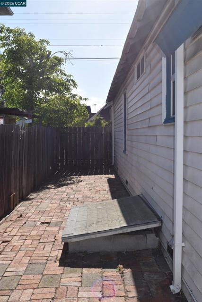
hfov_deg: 36.9
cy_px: 151
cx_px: 101
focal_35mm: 36
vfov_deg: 53.1
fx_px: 303
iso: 100
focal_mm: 24
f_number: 10
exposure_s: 1/200
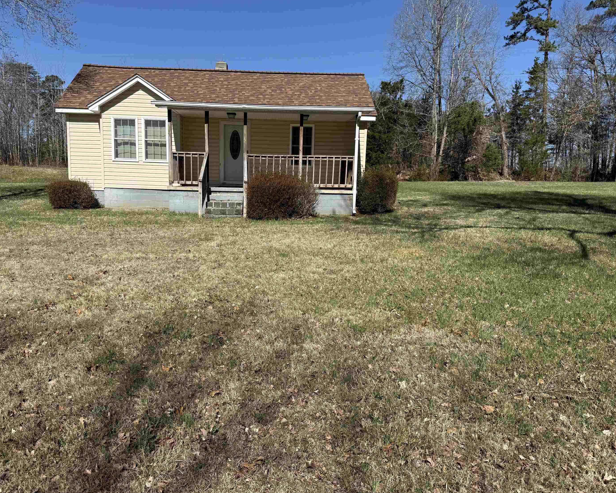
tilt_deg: -7.5
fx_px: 474
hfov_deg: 66.0
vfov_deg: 54.9
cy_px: 250
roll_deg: -1.7
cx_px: 287
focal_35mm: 26
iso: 80
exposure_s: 1/4975
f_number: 1.78
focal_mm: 6.76
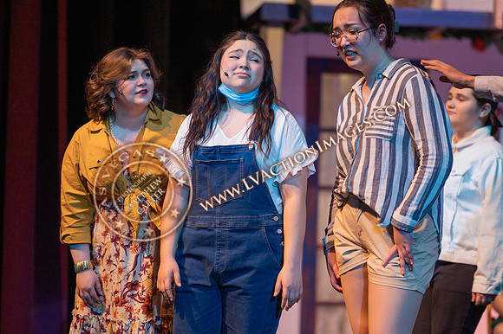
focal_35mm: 193
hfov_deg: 10.7
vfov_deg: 7.1
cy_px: 179
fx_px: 2697
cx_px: 257
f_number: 2.8
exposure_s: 1/250
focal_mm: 180
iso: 500
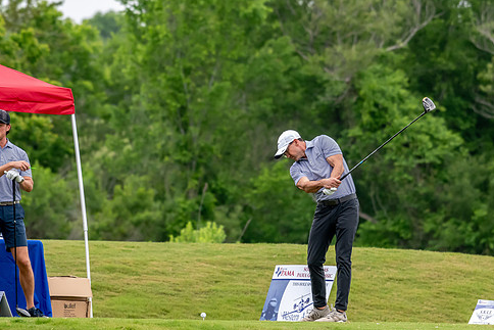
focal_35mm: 521
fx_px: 7151
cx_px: 281
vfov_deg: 2.6
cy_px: 164
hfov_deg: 4.0
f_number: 5.6
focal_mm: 290
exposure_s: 1/2000
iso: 1800
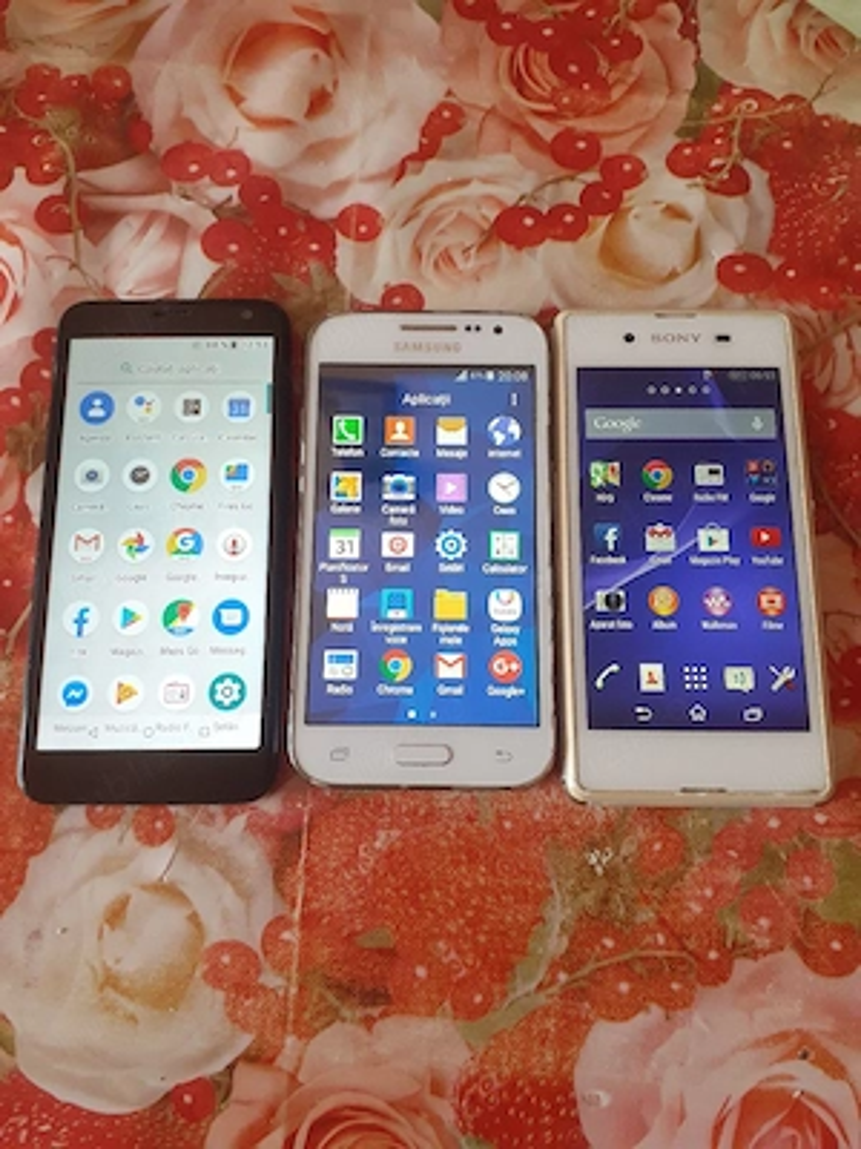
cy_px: 574
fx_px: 895
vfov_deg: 65.3
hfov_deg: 51.4
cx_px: 430
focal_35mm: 27
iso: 160
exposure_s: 1/50
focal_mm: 3.6
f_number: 1.9
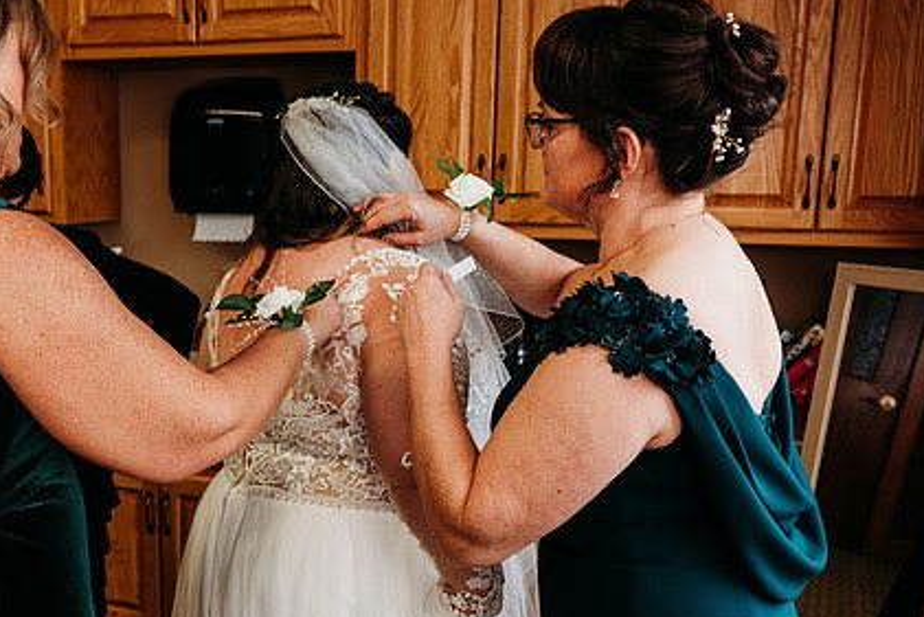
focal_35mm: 40
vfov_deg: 33.4
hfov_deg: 47.7
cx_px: 316
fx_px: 1027
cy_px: 350
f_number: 4.5
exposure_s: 1/200
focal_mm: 29
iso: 1250
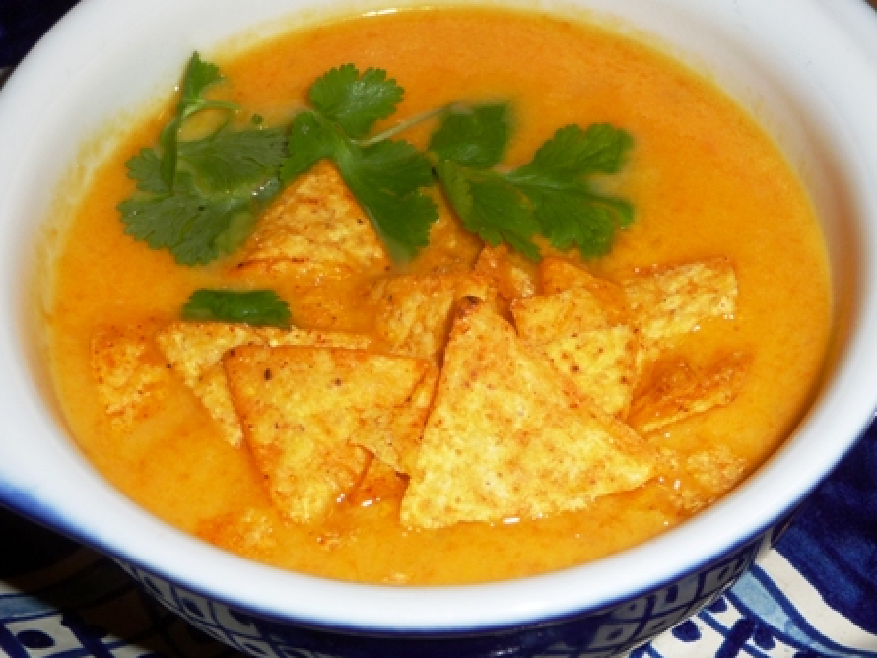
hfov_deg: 28.1
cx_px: 510
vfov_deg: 21.3
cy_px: 349
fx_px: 1749
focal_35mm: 69
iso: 100
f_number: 4.2
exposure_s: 1/30
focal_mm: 8
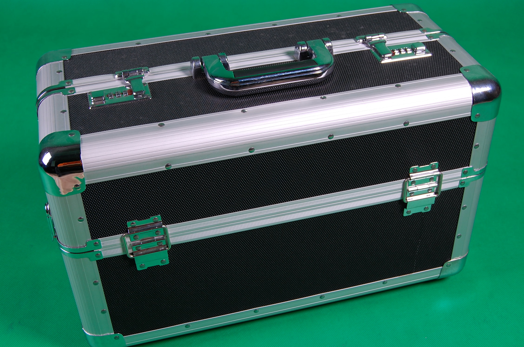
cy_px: 174
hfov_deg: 41.2
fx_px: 697
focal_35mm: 48
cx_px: 262
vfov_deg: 28.0
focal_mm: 32
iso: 200
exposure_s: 1/125
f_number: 8
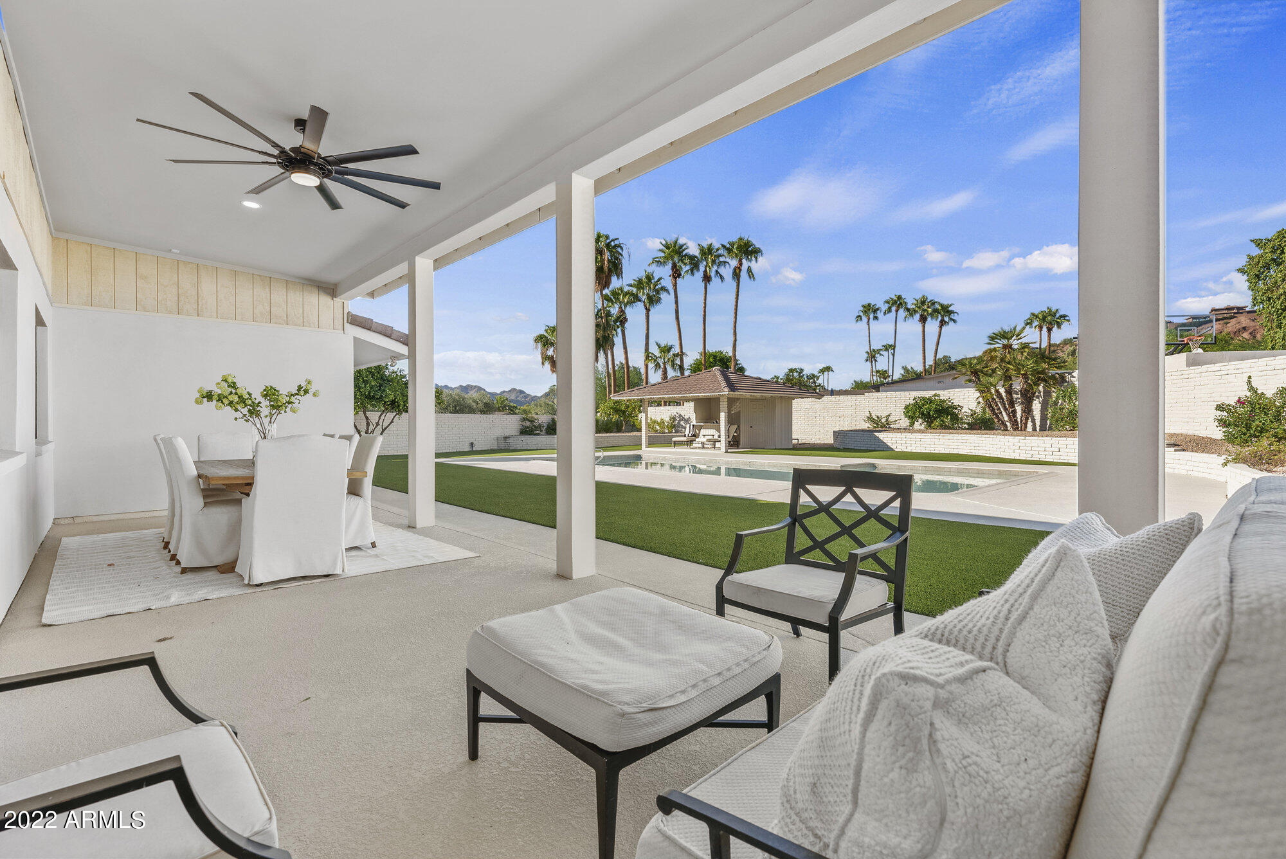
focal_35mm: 16
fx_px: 572
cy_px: 430
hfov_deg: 96.7
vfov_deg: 73.8
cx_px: 643
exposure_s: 1/25
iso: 200
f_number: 8
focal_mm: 16
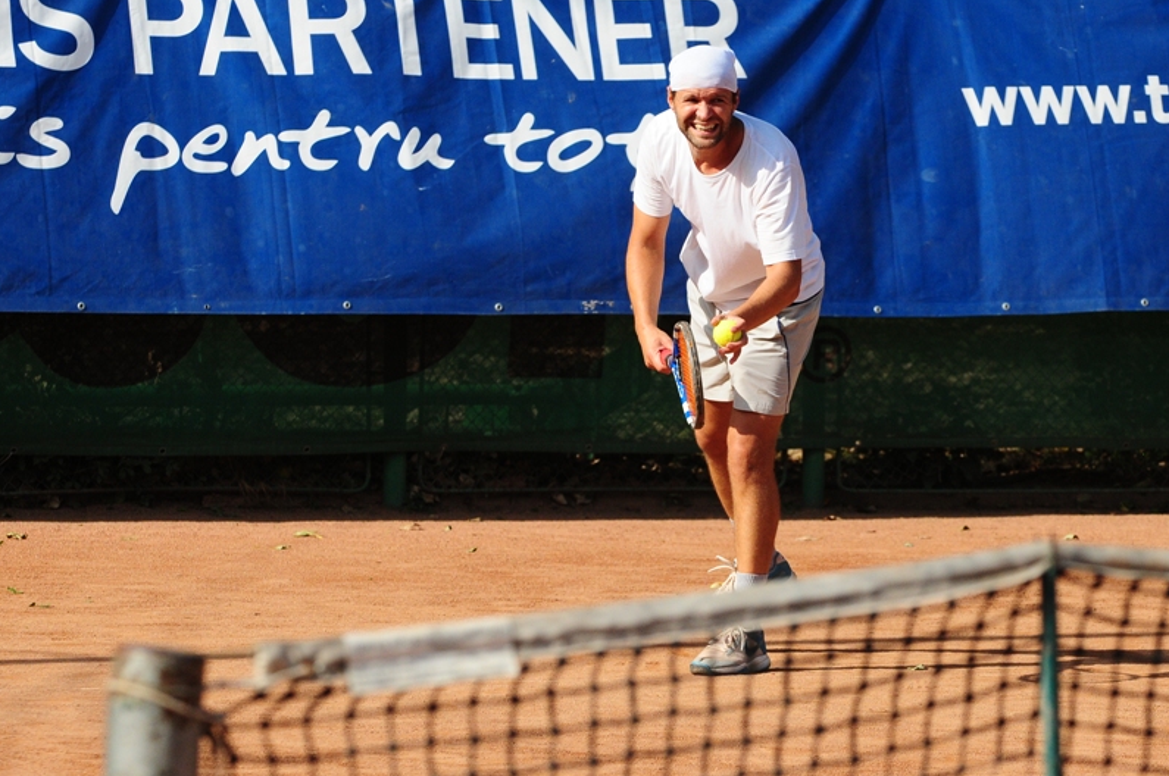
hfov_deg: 7.8
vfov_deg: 5.2
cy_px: 338
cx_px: 734
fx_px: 8530
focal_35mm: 263
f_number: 8
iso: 640
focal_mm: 130
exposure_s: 1/2500
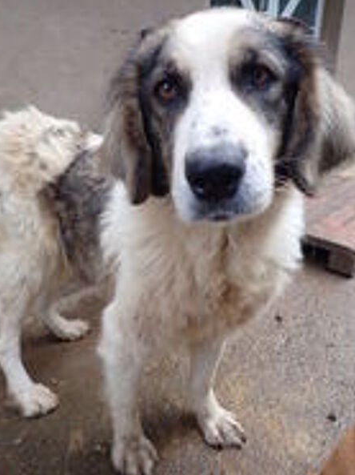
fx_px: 370
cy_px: 224
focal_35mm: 27
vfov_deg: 65.3
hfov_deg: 51.3
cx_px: 170
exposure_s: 1/640
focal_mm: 4.5
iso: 200
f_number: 2
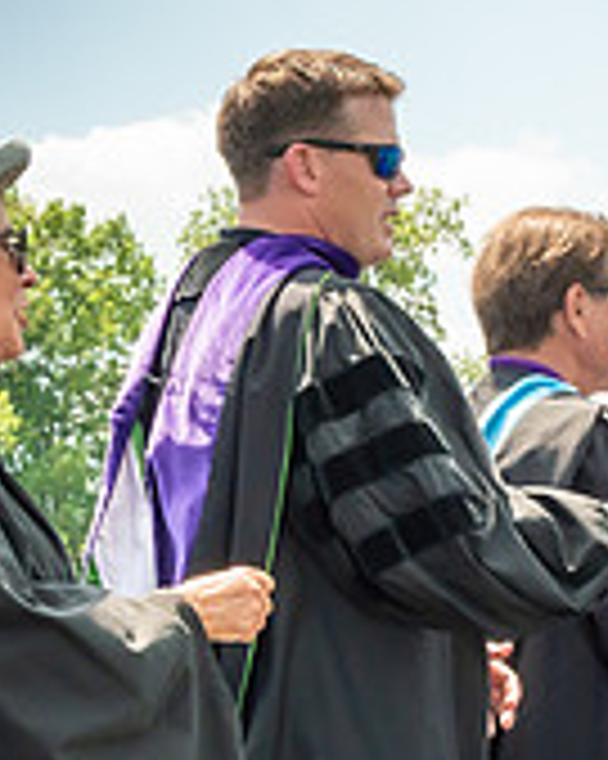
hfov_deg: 8.8
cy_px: 679
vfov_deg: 10.9
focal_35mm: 176
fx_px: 3962
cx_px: 376
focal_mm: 26
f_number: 7.1
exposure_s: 1/320
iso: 200
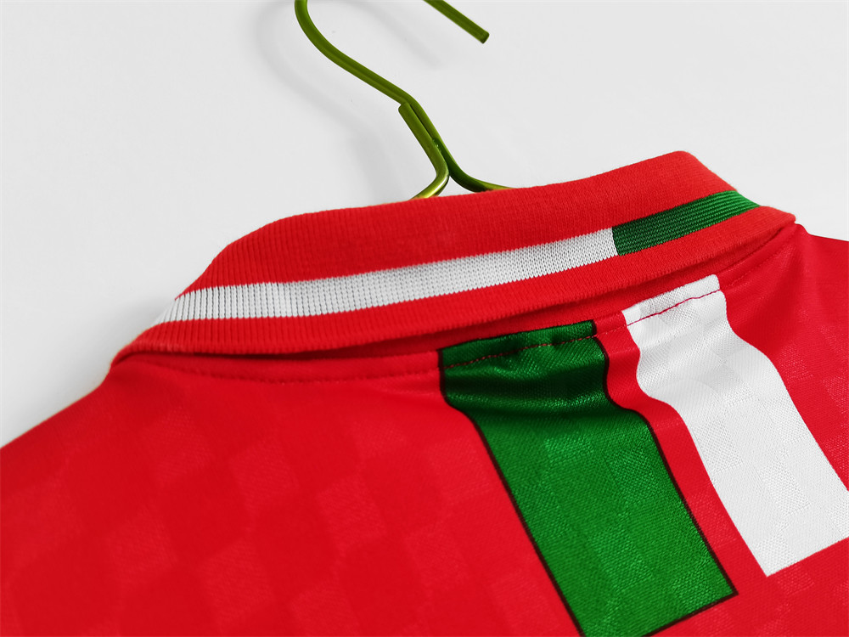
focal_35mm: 32
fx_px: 785
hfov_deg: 56.8
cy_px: 318
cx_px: 424
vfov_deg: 44.2
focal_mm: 5.58
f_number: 1.8
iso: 160
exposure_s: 1/50
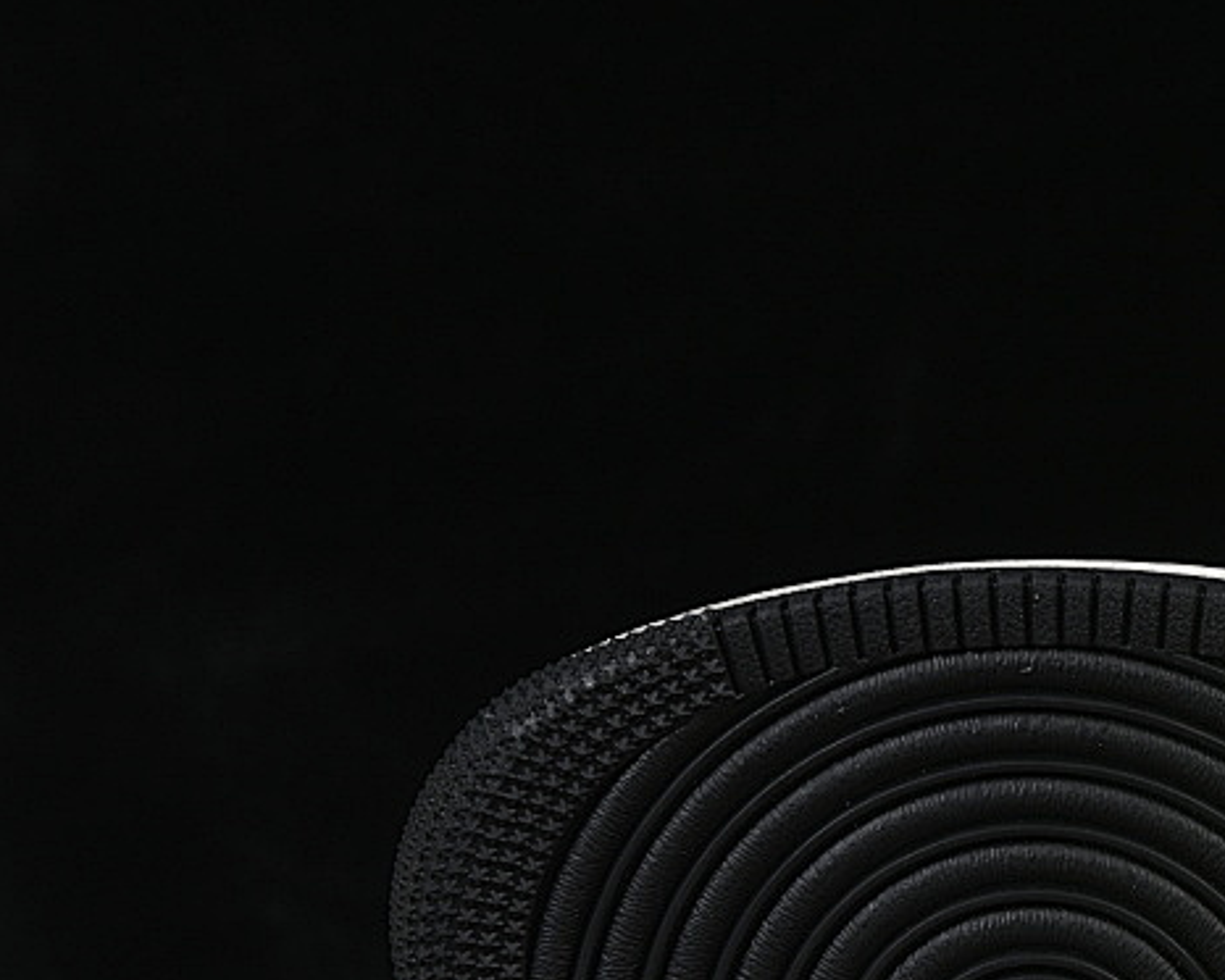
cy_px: 694
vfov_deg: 9.5
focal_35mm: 163
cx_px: 1391
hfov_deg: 11.6
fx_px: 5911
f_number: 8
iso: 160
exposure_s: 1/80
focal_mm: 50
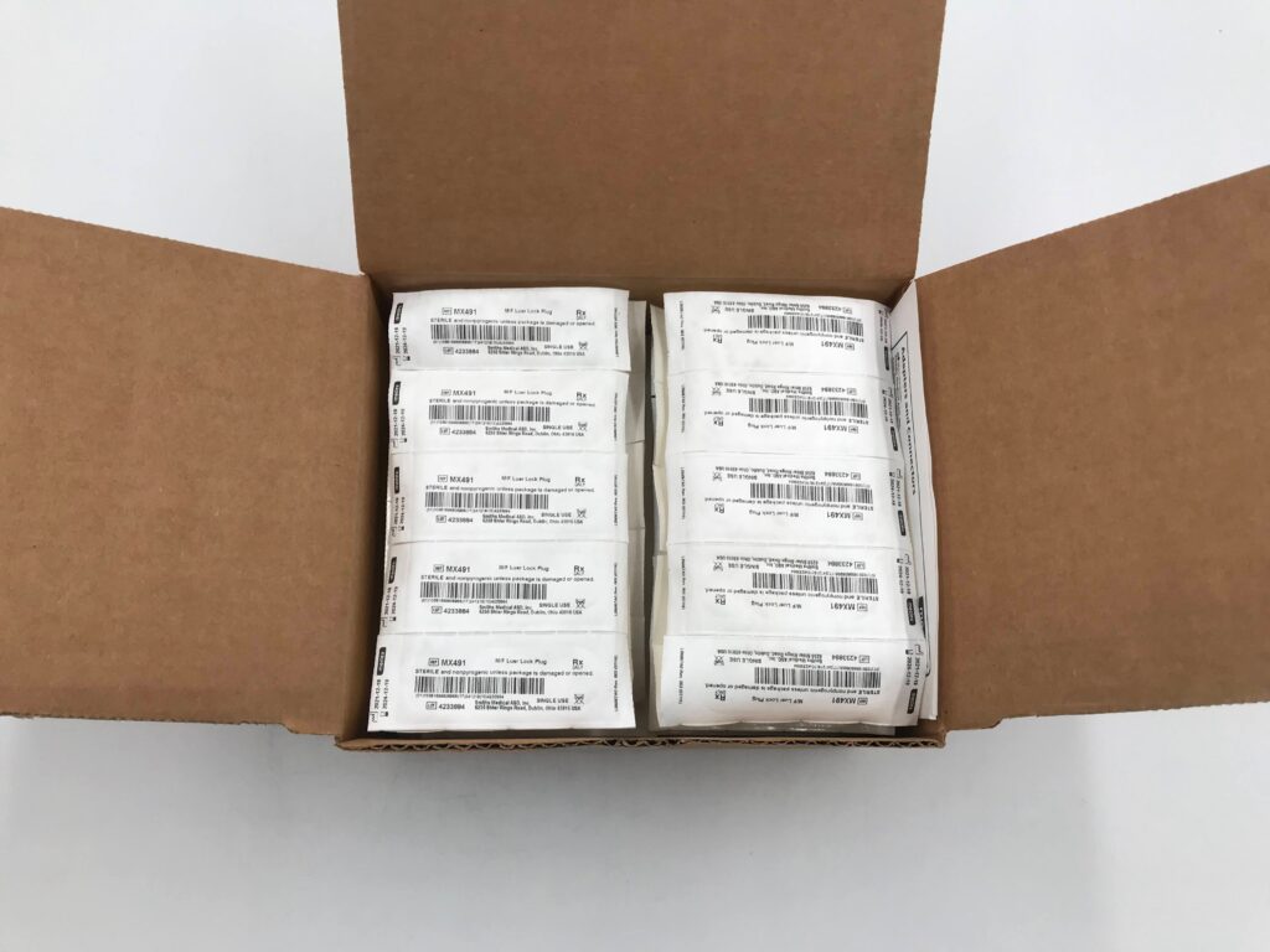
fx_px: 1027
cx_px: 635
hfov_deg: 63.4
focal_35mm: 28
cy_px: 476
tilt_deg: -76.5
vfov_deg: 49.7
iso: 25
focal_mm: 3.99
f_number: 1.8
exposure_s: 1/120
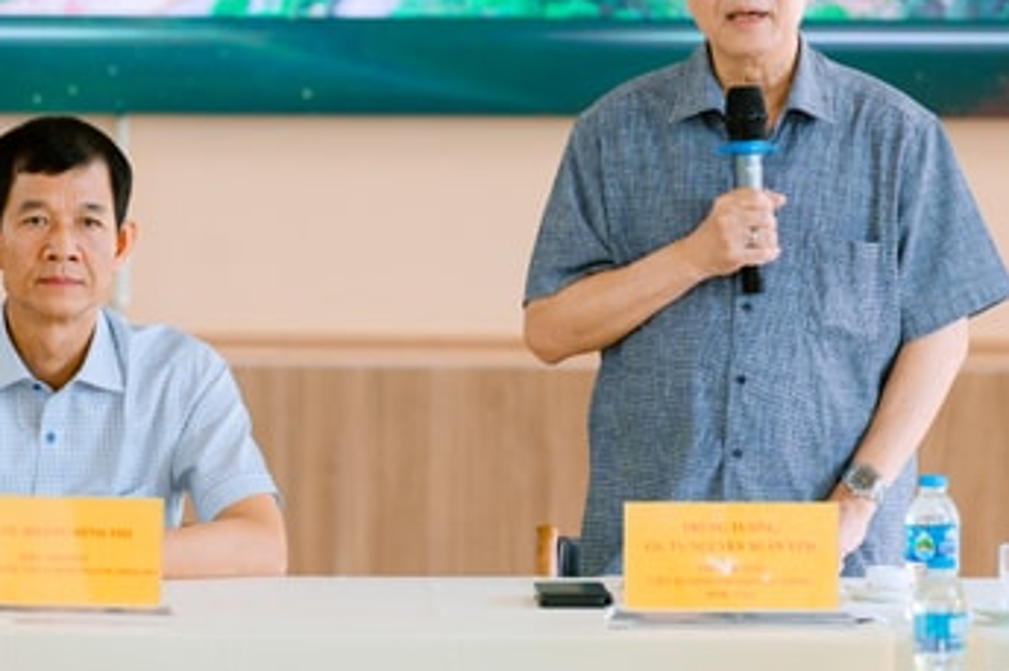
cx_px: 340
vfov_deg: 4.4
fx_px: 8796
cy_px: 252
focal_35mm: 314
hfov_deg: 6.6
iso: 1250
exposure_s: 1/160
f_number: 3.5
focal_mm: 200
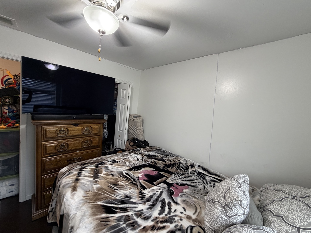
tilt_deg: -5.8
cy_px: 116
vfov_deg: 85.7
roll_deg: -5.8
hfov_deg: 102.1
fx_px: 126
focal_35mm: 14
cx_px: 156
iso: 200
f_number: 2.2
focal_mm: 2.22
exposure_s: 1/60
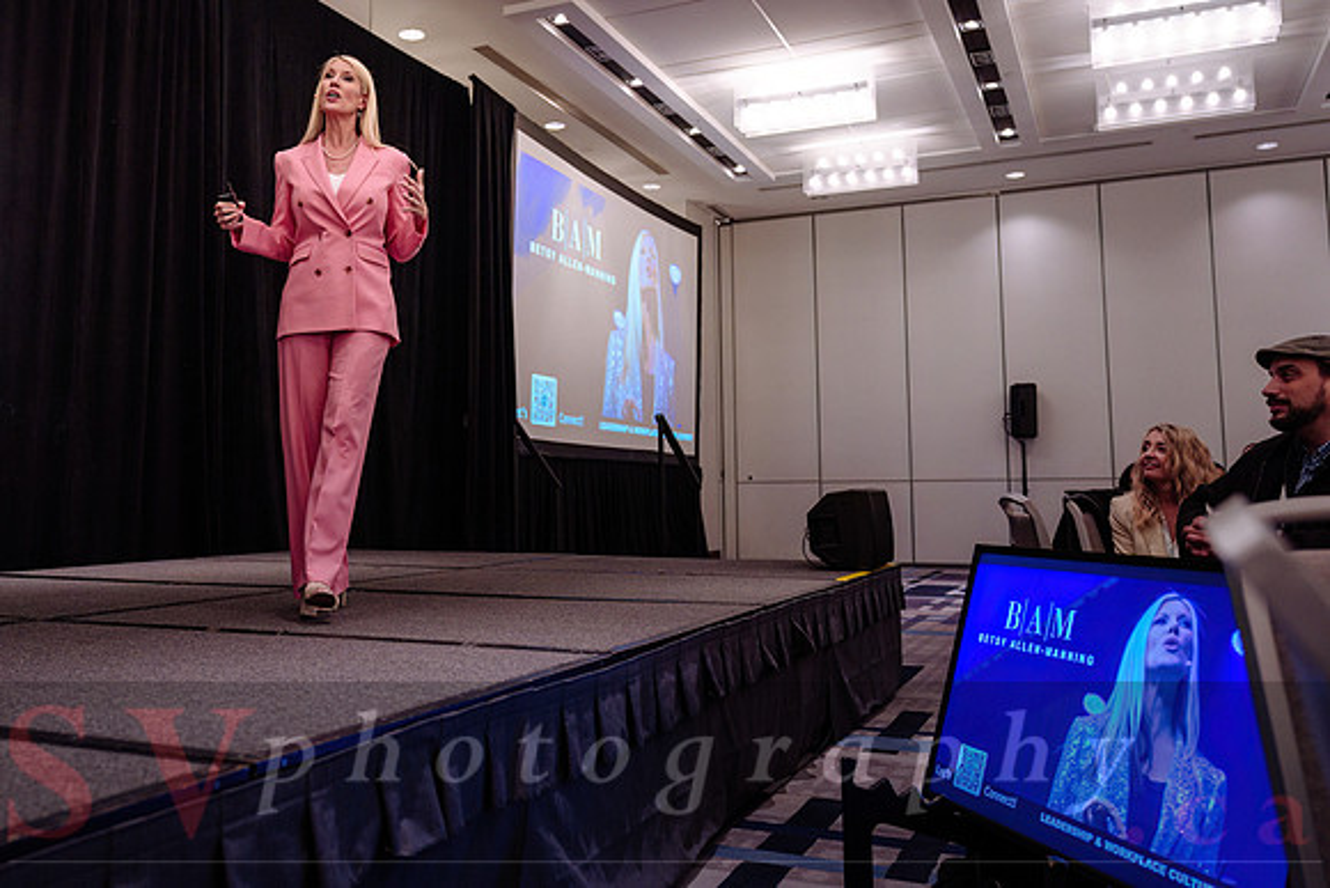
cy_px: 388
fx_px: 1165
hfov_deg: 59.2
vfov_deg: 41.6
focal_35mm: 32
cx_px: 581
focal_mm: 28
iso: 1600
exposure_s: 1/100
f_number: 2.8
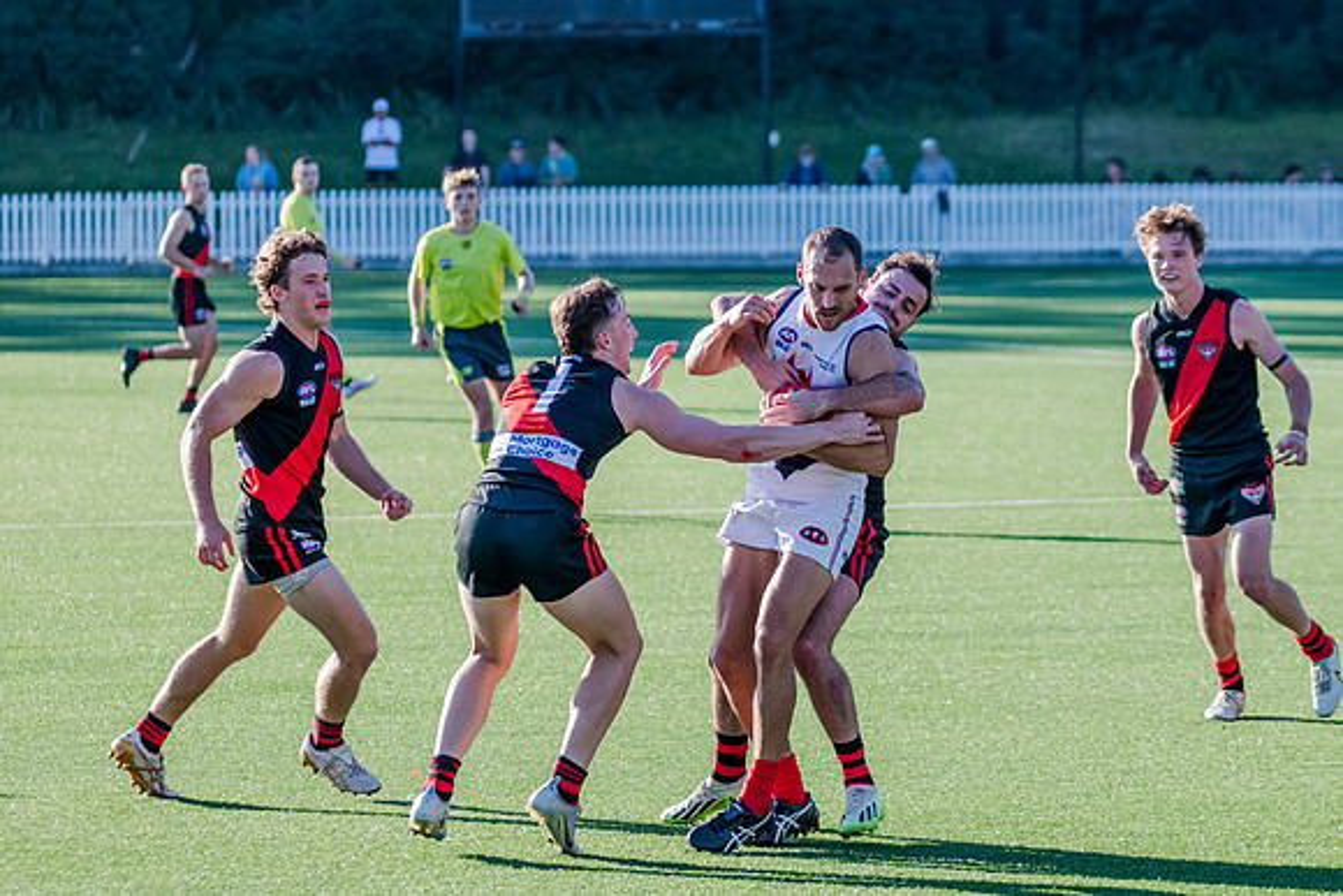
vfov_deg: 5.2
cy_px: 503
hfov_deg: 7.8
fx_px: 9791
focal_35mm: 262
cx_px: 812
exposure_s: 1/1600
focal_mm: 180
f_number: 5.6
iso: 800
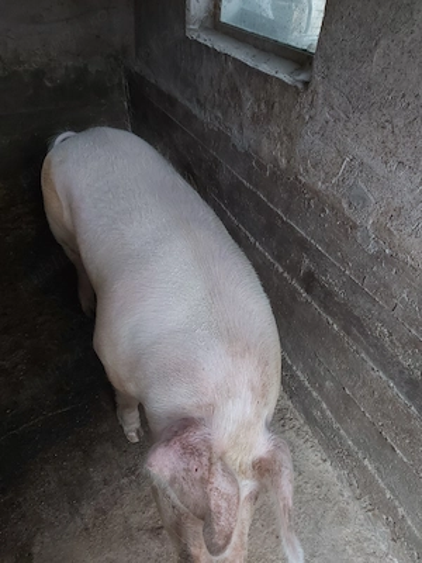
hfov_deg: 56.8
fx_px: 390
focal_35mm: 24
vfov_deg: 71.6
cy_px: 282
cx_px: 211
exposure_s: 1/20
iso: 500
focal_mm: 5.23
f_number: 1.8
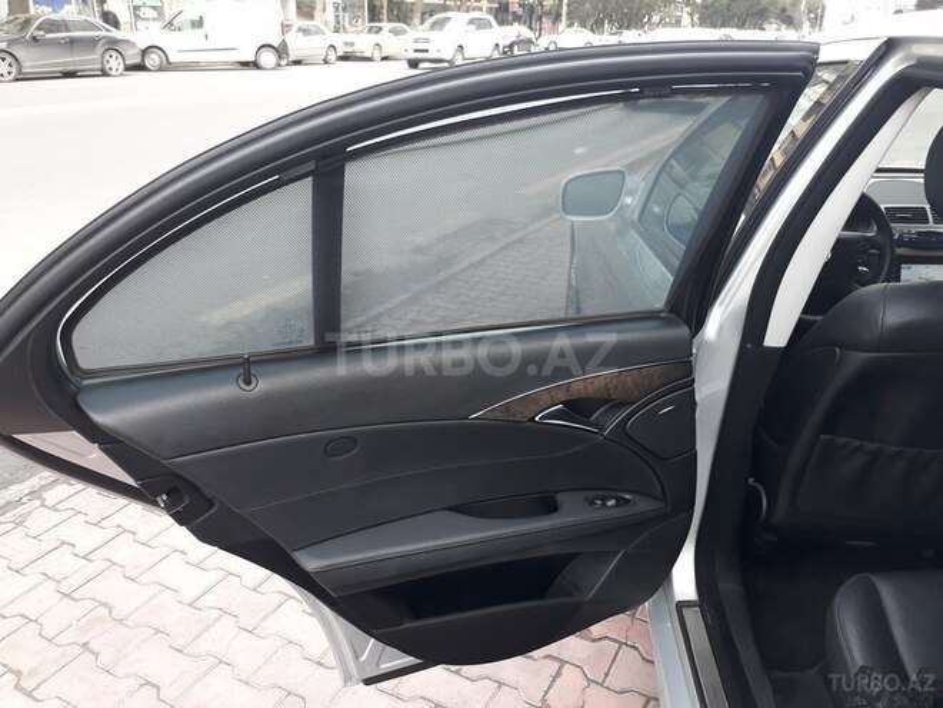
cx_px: 472
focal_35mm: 27
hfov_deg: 65.3
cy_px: 354
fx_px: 736
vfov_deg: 51.4
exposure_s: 1/100
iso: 64
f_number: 1.9
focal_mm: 3.6
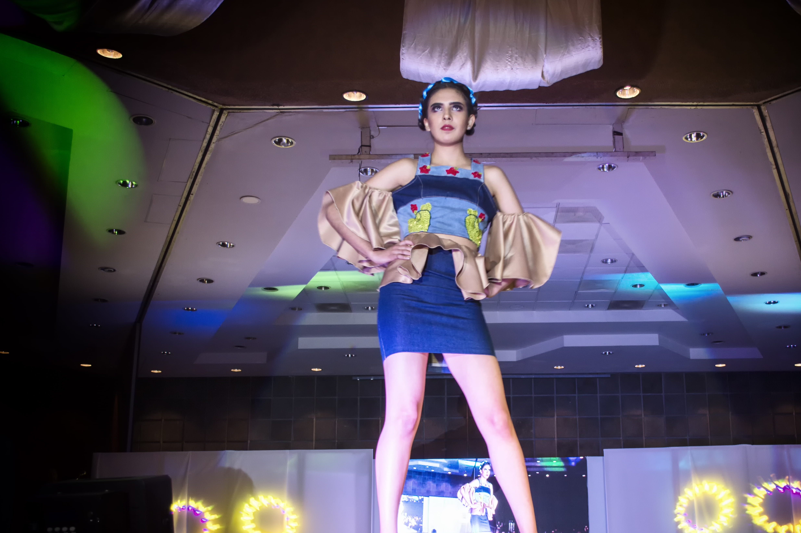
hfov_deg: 44.3
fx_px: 978
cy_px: 321
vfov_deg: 30.4
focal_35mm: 44
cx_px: 473
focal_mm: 24
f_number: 4
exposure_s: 1/40
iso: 220
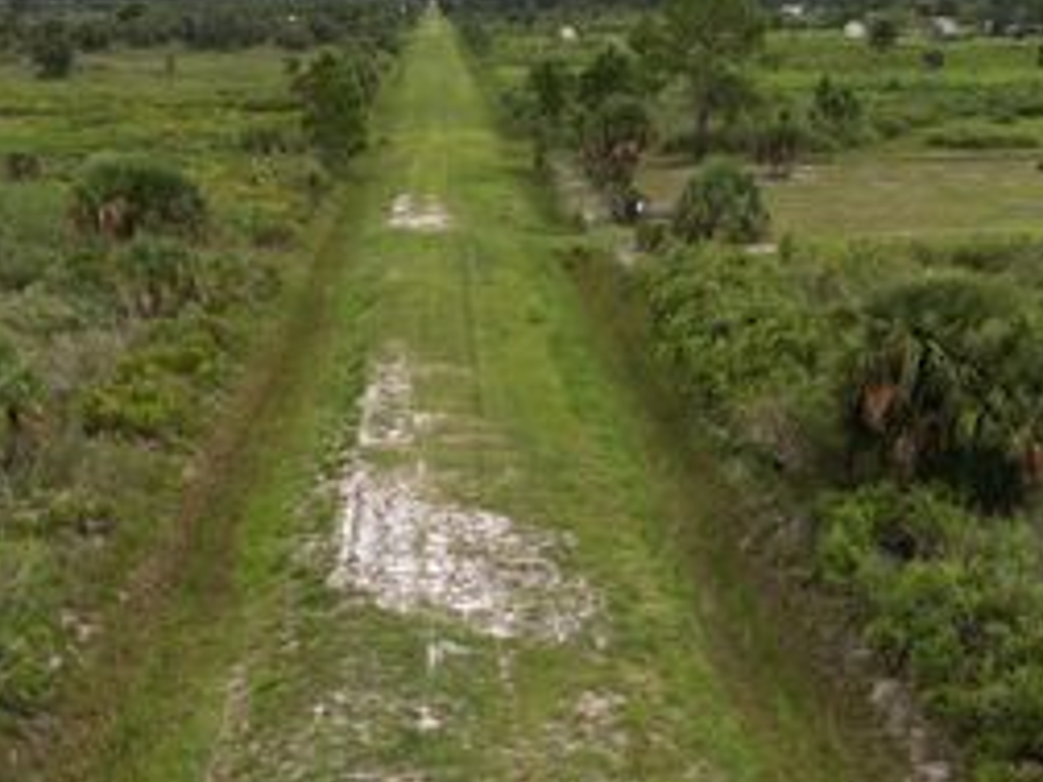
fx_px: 1838
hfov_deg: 31.6
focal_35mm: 61
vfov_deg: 23.3
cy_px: 716
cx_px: 447
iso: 140
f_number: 1.7
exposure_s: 1/800
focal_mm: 6.72
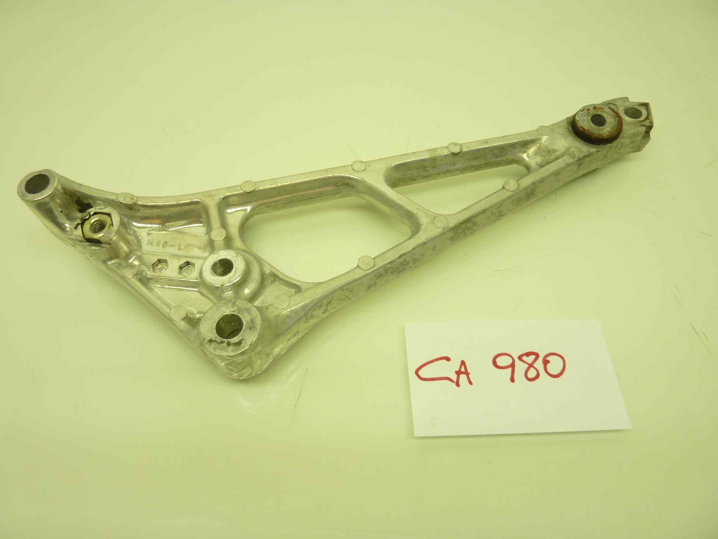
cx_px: 359
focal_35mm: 25
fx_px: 519
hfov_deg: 69.4
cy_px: 270
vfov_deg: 54.9
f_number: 3.3
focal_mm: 4.1
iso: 80
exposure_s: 1/30
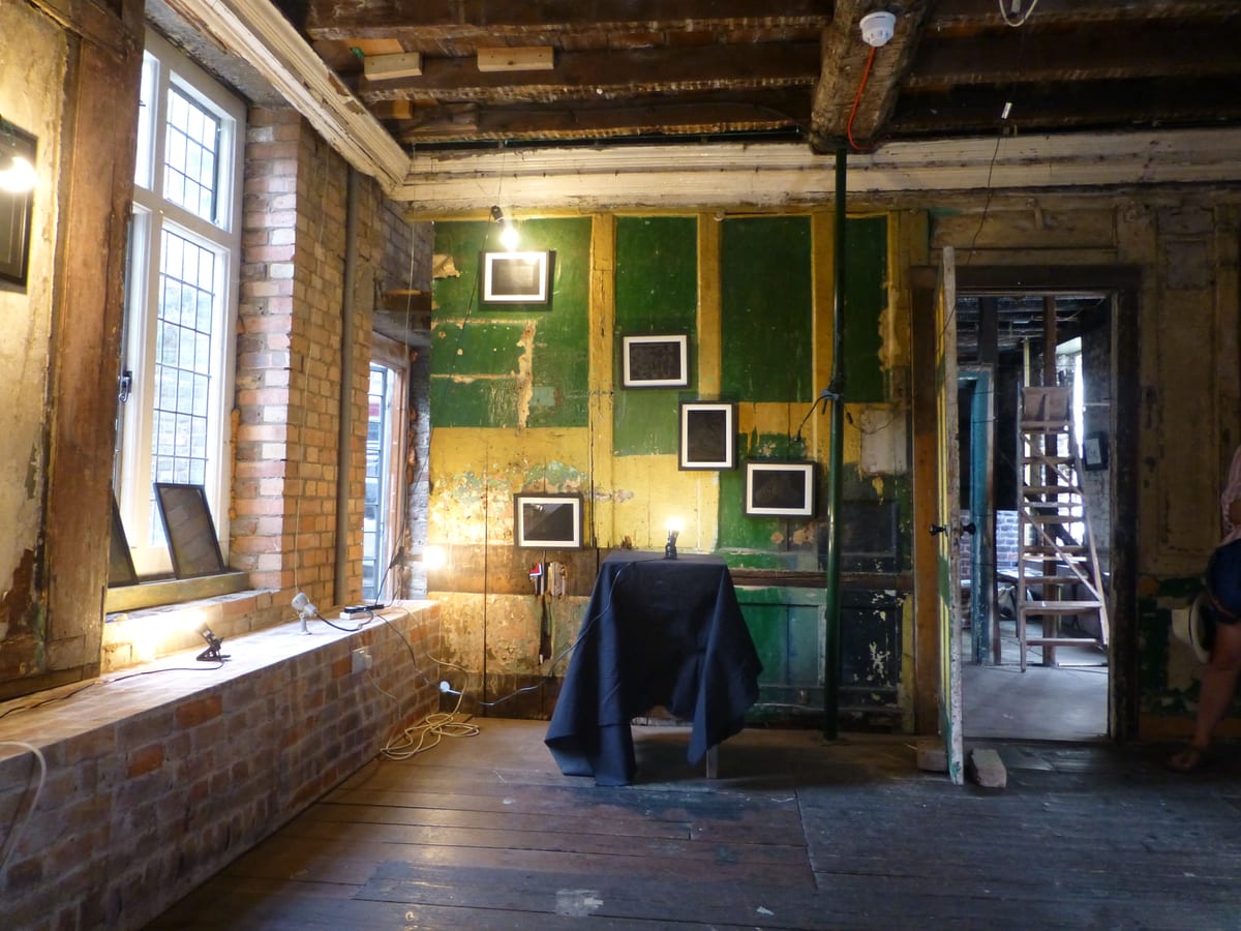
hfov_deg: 71.6
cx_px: 620
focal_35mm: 24
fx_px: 860
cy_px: 466
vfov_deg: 56.8
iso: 400
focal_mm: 4.3
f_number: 3.3
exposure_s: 1/20
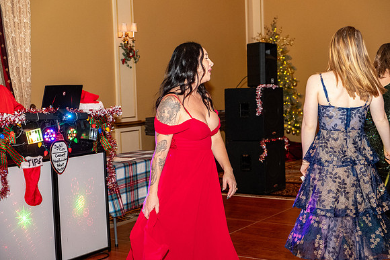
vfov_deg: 23.0
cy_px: 130
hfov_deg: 33.9
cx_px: 195
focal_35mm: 59
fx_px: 639
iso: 2500
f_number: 3.6
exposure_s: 1/125
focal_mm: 39
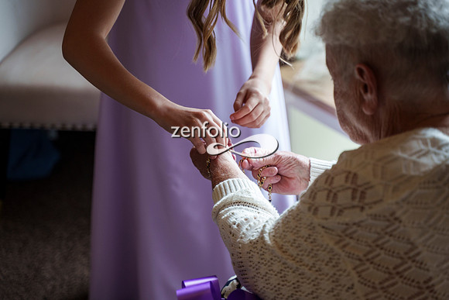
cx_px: 226
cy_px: 142
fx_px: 1007
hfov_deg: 25.1
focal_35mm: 81
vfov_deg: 16.9
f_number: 2.8
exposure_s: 1/1000
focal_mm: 75
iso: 800
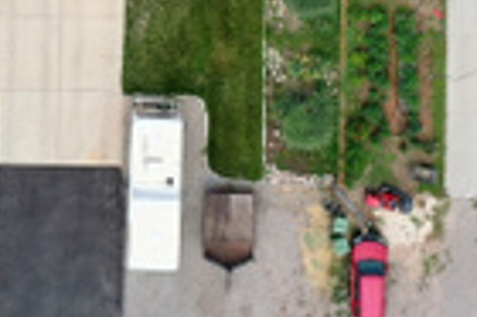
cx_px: -10
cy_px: -162
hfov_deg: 15.7
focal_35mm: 128
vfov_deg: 10.3
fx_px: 1694
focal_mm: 10.26
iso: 100
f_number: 5.6
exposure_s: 1/320
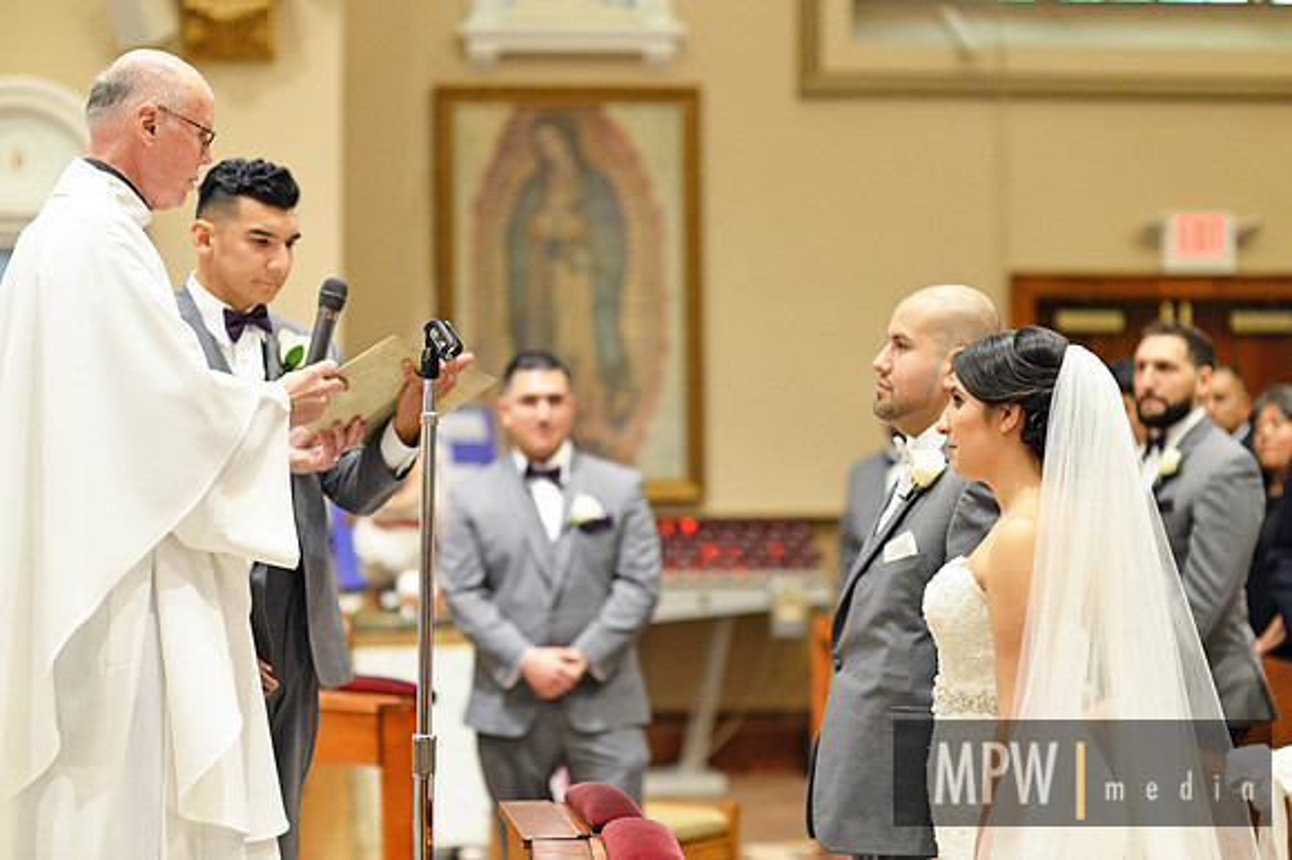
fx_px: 3049
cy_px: 430
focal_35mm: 85
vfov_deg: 16.1
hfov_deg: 23.9
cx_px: 646
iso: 3200
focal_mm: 85
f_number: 2.2
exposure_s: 1/400
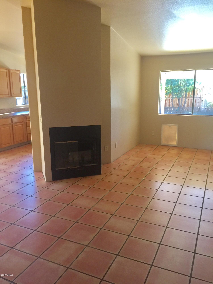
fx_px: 238
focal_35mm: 29
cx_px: 106
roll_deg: +0.3
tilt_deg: -11.6
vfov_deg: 61.7
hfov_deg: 48.2
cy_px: 142
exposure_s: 1/30
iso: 32
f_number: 2.2
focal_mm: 4.15
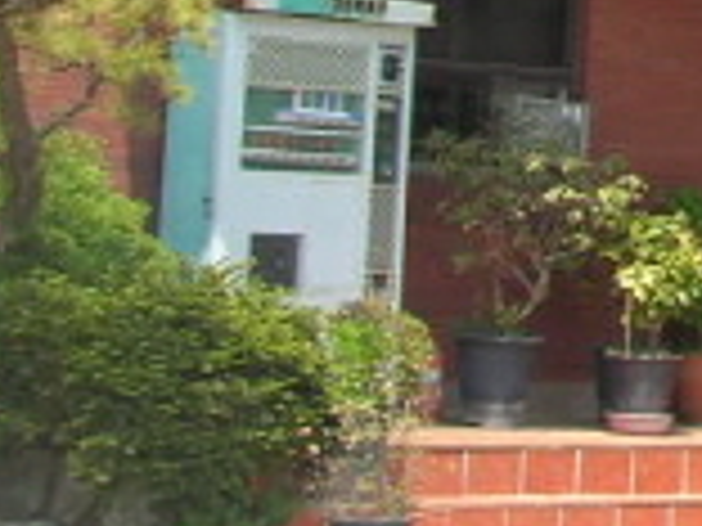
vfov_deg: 7.2
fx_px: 3955
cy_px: -647
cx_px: 1755
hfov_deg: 9.0
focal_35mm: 195
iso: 64
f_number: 4.8
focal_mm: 7.8
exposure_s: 1/235
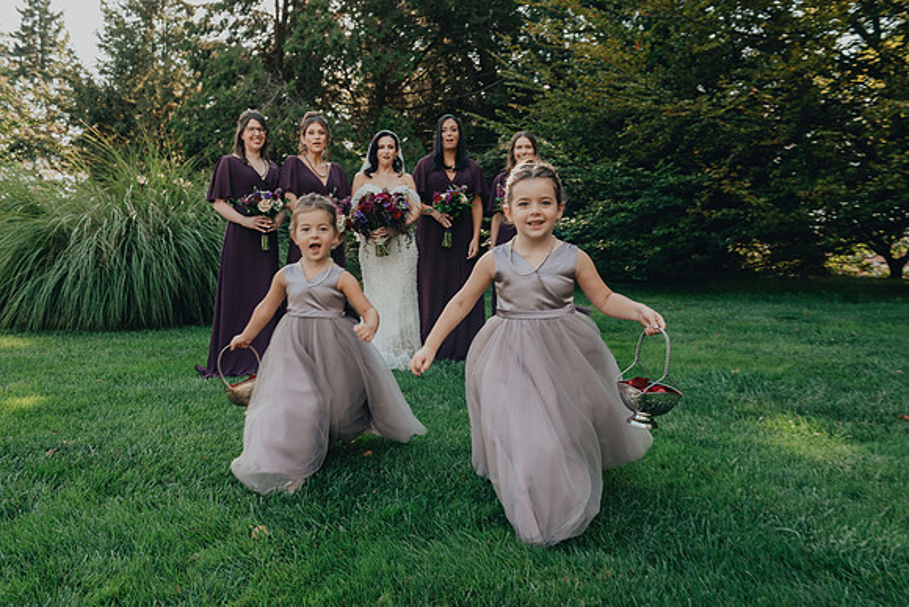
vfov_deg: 41.1
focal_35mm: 32
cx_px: 454
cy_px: 304
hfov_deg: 58.7
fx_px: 808
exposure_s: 1/160
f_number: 5.6
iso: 500
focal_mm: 32
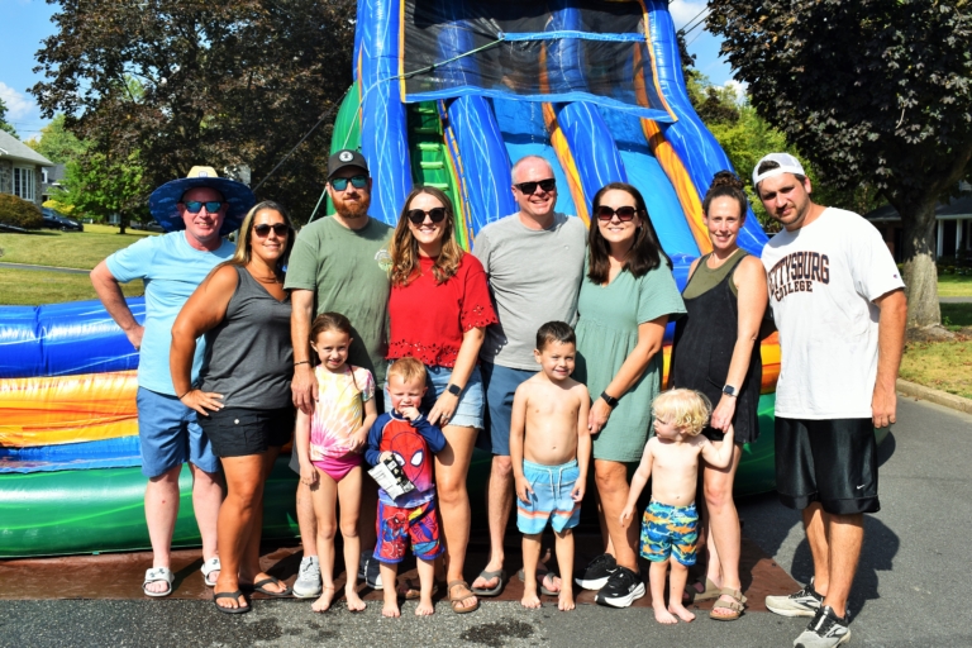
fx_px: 1093
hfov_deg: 47.9
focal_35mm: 40
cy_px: 324
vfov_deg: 33.0
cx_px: 486
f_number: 9
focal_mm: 27
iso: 100
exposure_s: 1/320
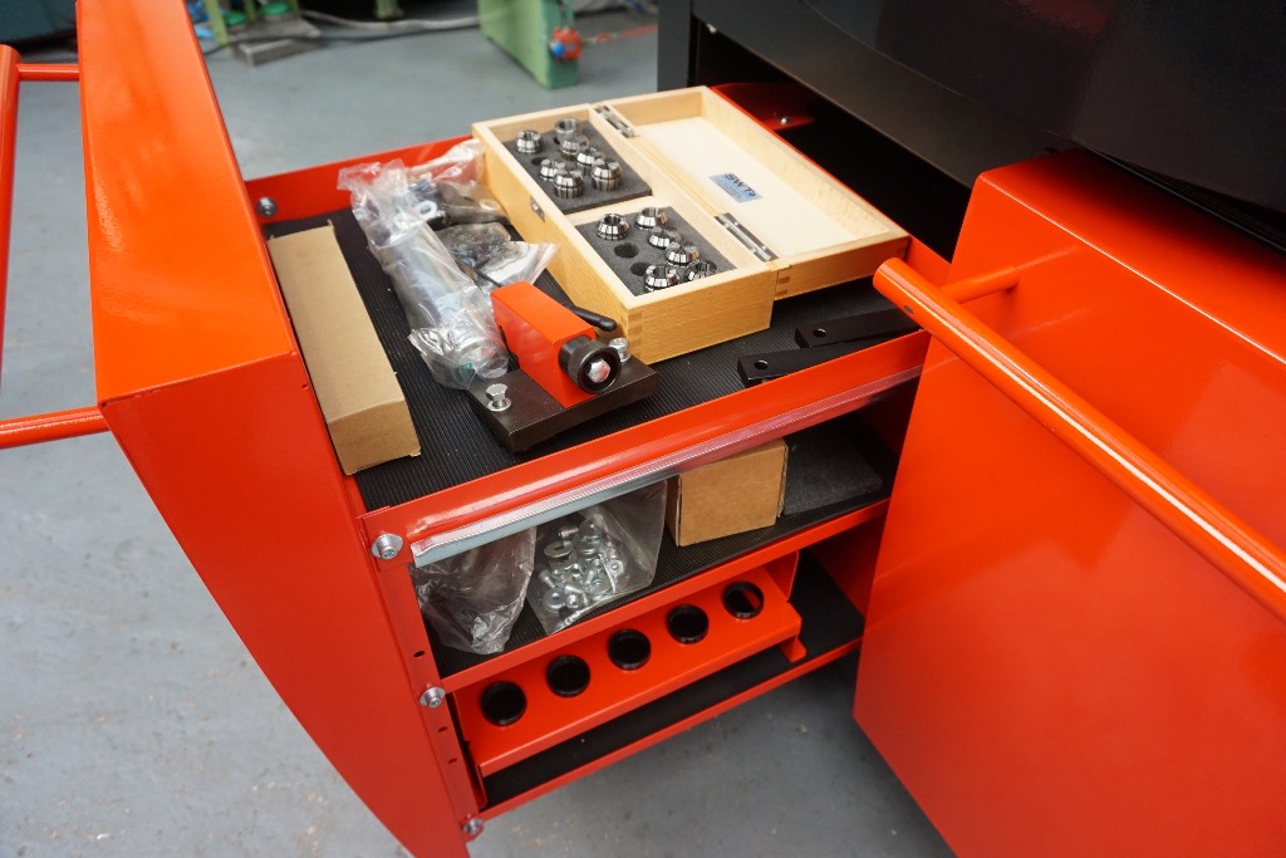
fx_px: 857
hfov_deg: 73.7
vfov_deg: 53.1
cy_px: 429
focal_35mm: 24
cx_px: 643
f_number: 4
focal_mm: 16
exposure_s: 1/160
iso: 1250
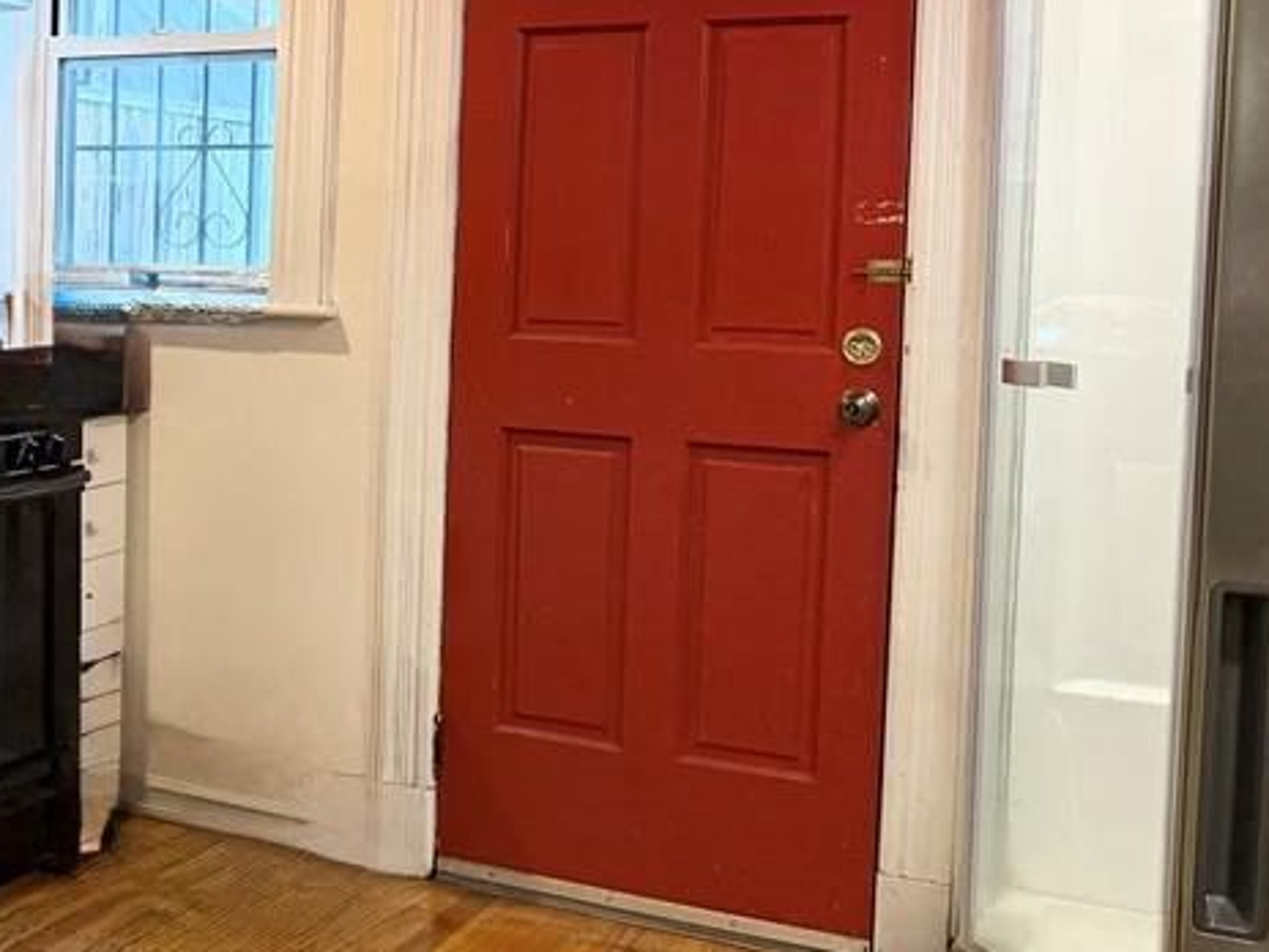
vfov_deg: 27.4
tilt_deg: -3.5
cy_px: 339
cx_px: 33
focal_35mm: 53
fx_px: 1943
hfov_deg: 33.4
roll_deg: -0.2
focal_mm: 6.76
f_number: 1.78
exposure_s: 1/60
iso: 320
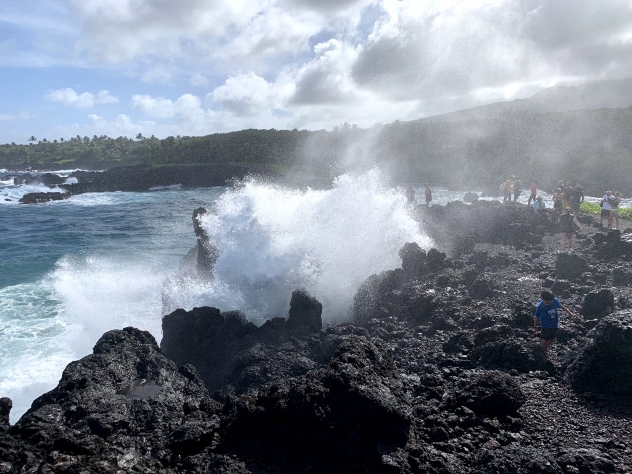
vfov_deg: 53.1
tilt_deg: -7.5
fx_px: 475
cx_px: 316
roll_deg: -0.4
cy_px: 237
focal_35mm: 26
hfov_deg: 67.3
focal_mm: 4.25
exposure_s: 1/4464
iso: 25
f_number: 1.8
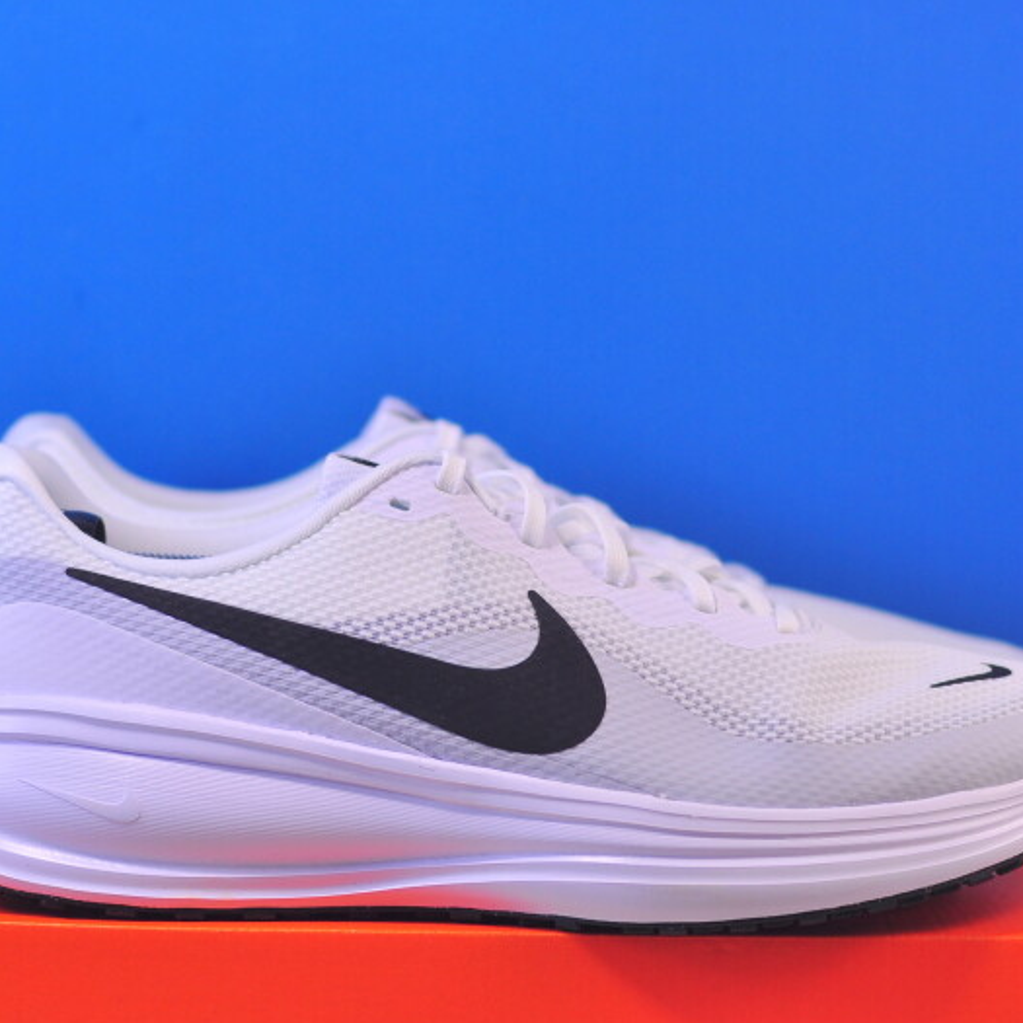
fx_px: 3243
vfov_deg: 17.9
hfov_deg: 17.9
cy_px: 515
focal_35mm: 97
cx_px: 466
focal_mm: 50
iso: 250
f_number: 2.5
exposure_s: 1/320
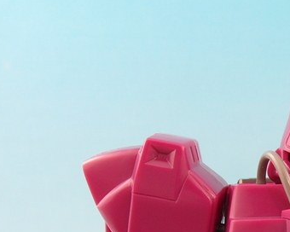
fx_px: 592
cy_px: 240
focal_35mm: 69
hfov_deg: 25.8
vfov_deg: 21.3
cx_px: 304
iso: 100
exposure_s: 1.3
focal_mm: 6.48
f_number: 8
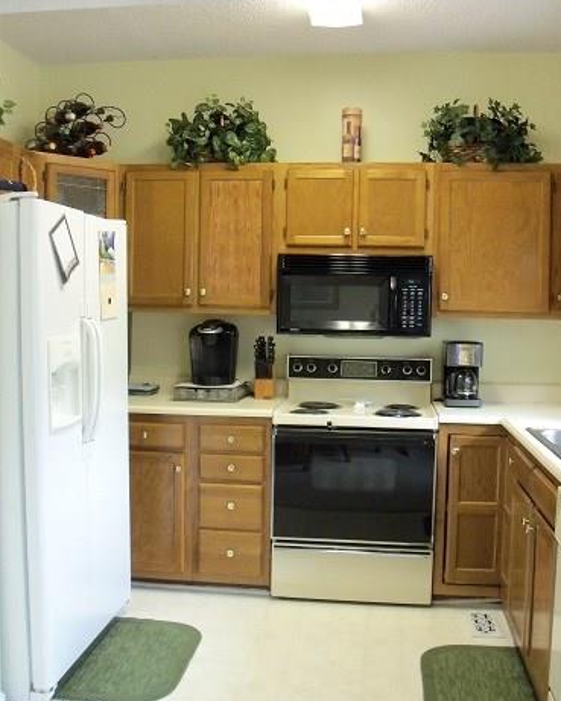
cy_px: 344
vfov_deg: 50.3
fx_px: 747
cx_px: 284
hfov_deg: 41.2
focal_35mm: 36
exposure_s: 1/30
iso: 320
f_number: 2.9
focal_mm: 5.7
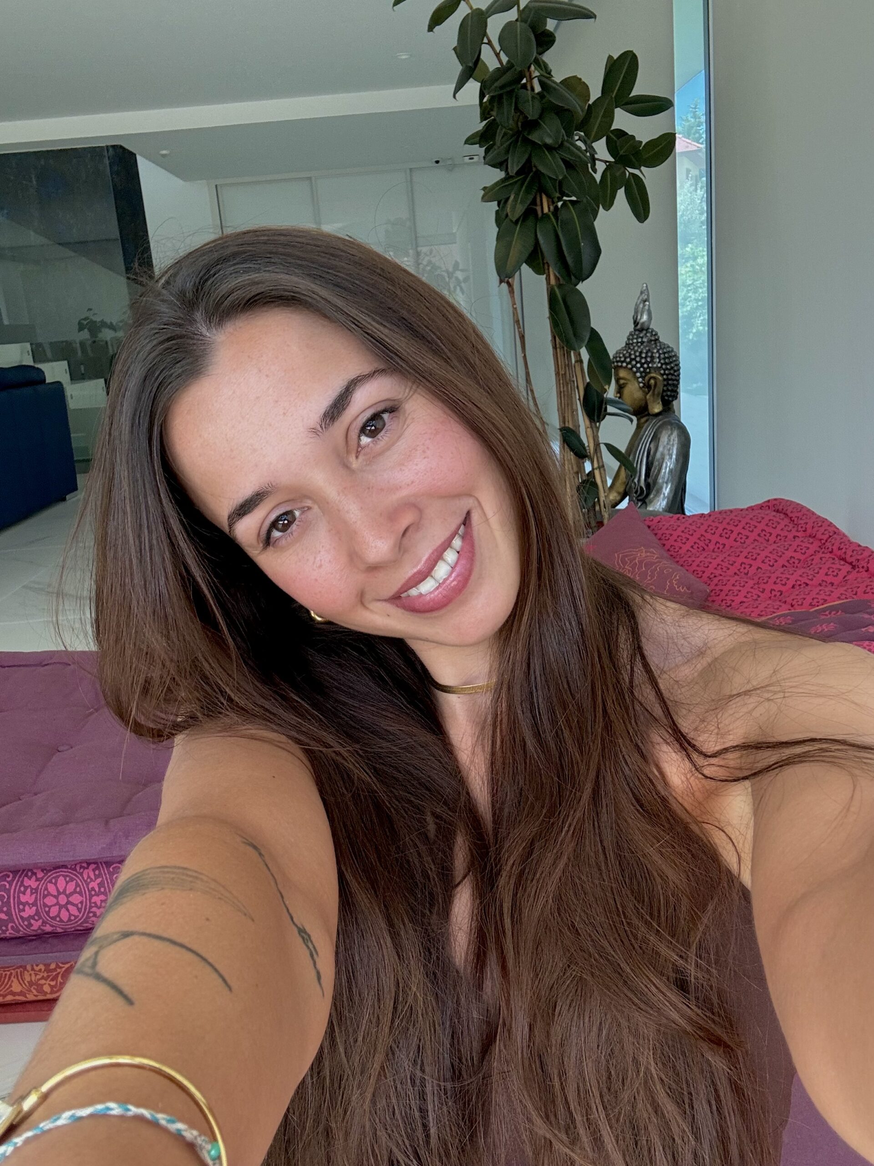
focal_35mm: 30
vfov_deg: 60.0
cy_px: 583
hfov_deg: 46.8
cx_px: 437
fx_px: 1010
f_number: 1.9
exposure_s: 1/121
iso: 50
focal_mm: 2.69
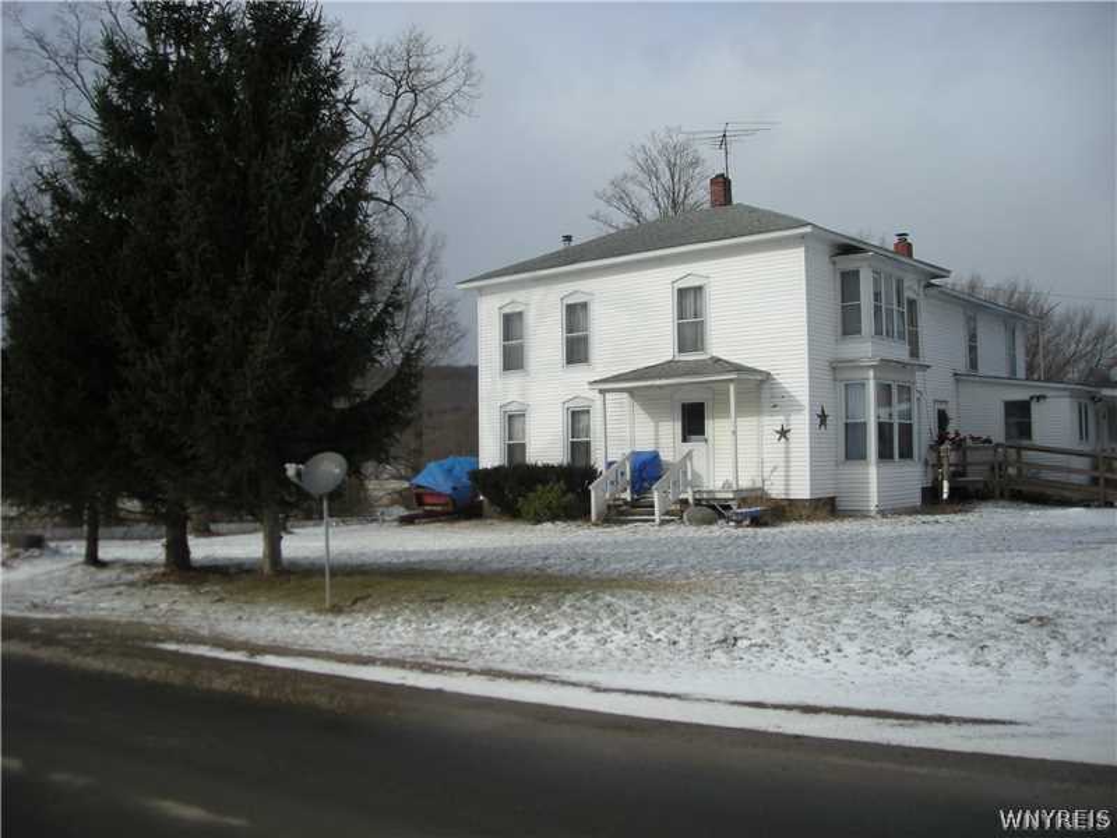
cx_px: 558
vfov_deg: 40.7
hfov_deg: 52.6
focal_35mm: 35
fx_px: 1129
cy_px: 419
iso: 50
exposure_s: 1/360
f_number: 5.7
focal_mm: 5.7
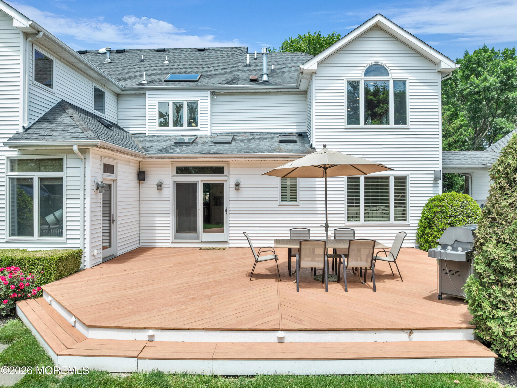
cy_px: 194
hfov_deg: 71.6
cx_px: 258
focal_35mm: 24
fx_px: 358
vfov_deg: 56.8
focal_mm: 12.29
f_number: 2.8
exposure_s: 1/320
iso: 100
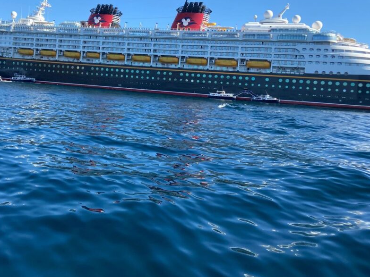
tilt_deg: -1.1
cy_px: 101
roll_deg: -3.6
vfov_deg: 41.4
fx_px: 363
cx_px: 162
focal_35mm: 34
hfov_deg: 53.8
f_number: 1.8
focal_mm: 4.25
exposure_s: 1/1565
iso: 32
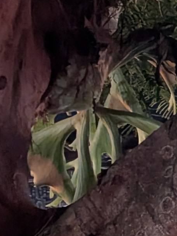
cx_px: 664
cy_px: 247
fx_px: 1104
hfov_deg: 7.2
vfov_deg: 12.0
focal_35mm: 162
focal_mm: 6.9
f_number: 1.68
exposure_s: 1/16.7
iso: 396
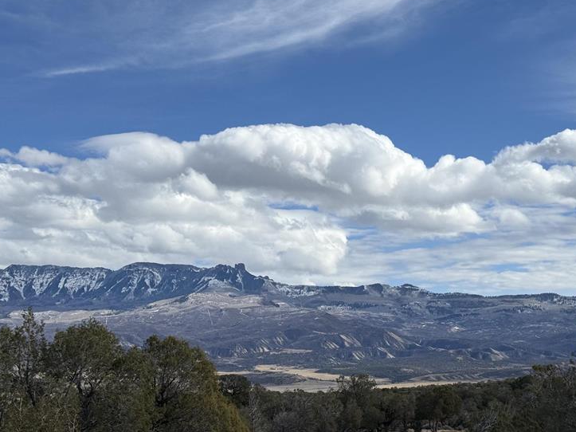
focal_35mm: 68
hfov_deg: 28.4
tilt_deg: +5.3
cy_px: 281
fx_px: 1131
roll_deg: +0.5
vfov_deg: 21.5
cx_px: 370
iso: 64
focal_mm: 6.76
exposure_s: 1/7874
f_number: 1.78
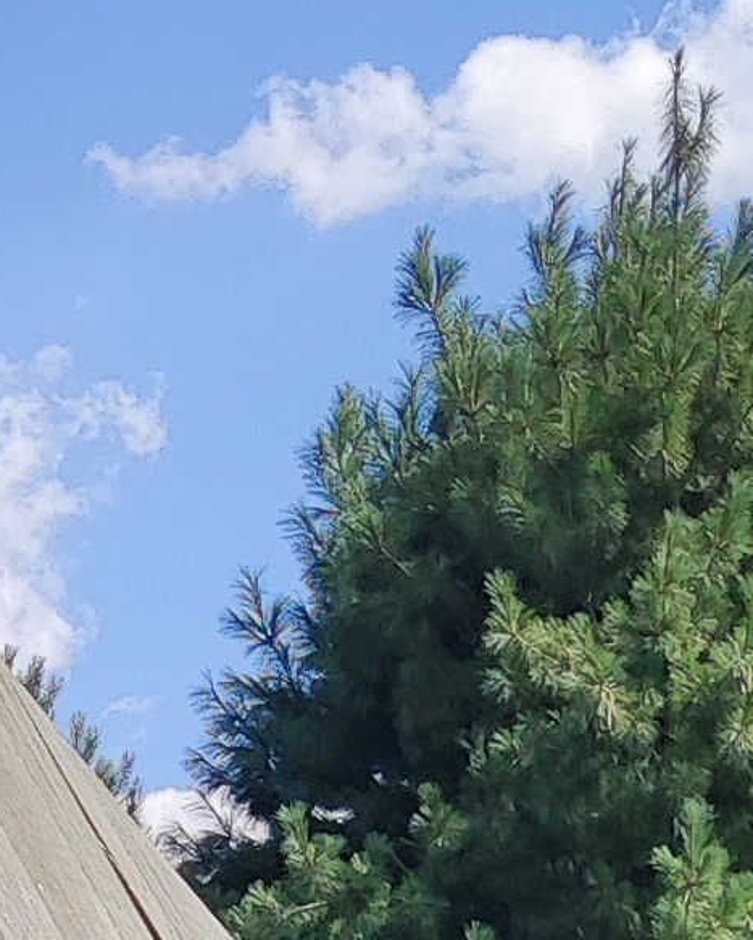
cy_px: 1740
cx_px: -659
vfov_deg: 10.4
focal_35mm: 174
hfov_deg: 8.5
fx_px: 4843
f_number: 1.79
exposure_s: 1/1861
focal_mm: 4.71
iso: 50
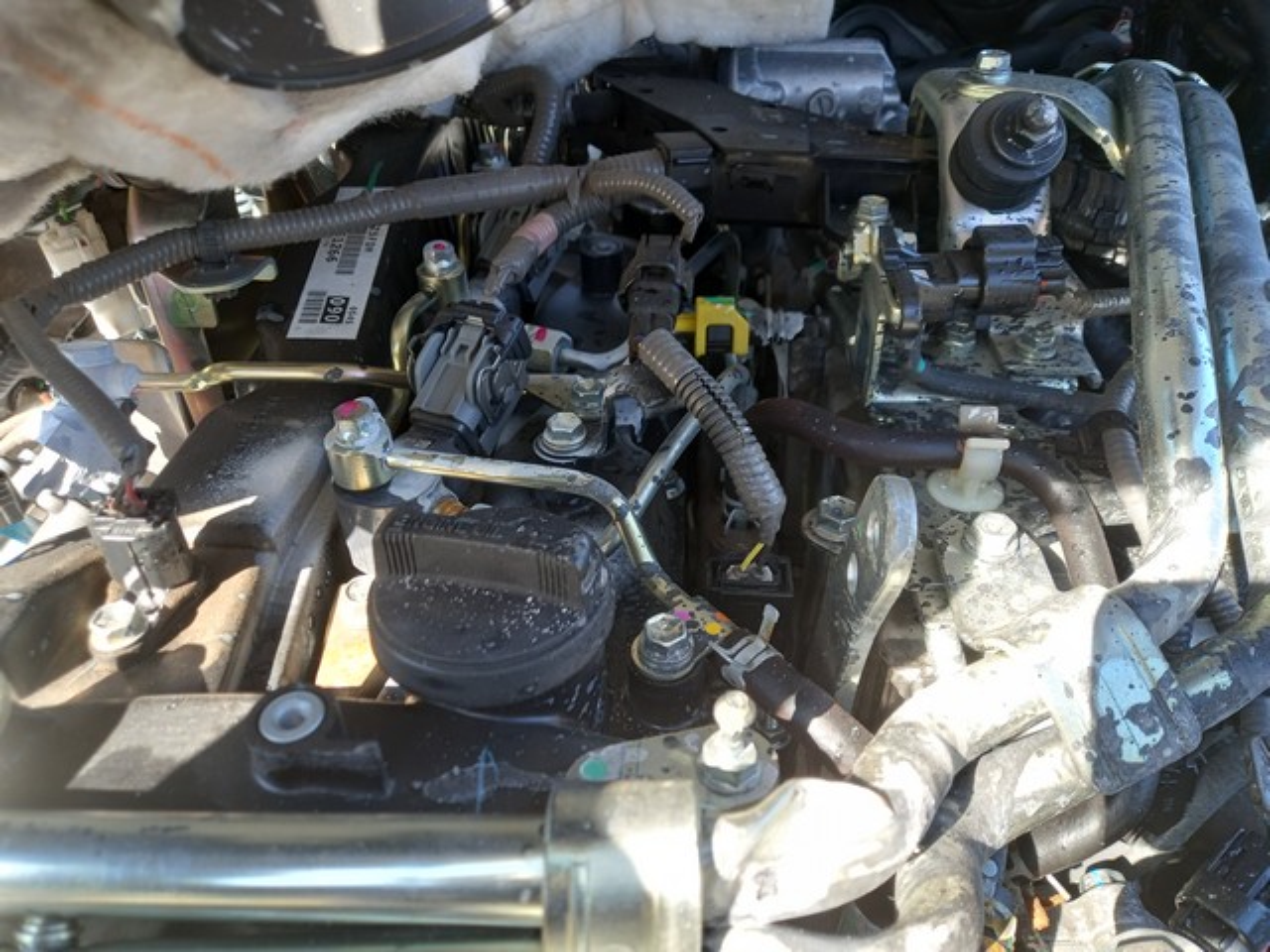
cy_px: 476
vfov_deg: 54.9
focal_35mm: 25
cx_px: 635
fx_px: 917
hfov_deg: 69.4
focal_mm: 4.6
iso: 64
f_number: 2
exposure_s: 1/60
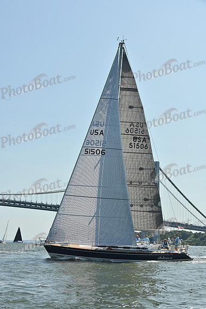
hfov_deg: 19.5
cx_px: 103
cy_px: 154
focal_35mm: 70
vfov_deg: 28.8
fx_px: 600
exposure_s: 1/1000
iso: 320
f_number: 10
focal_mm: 70
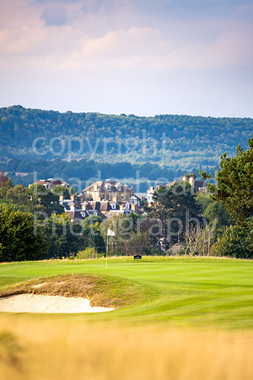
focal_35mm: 300
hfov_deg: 4.6
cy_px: 190
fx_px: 3162
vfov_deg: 6.9
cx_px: 126
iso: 125
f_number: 4
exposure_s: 1/1000
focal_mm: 300
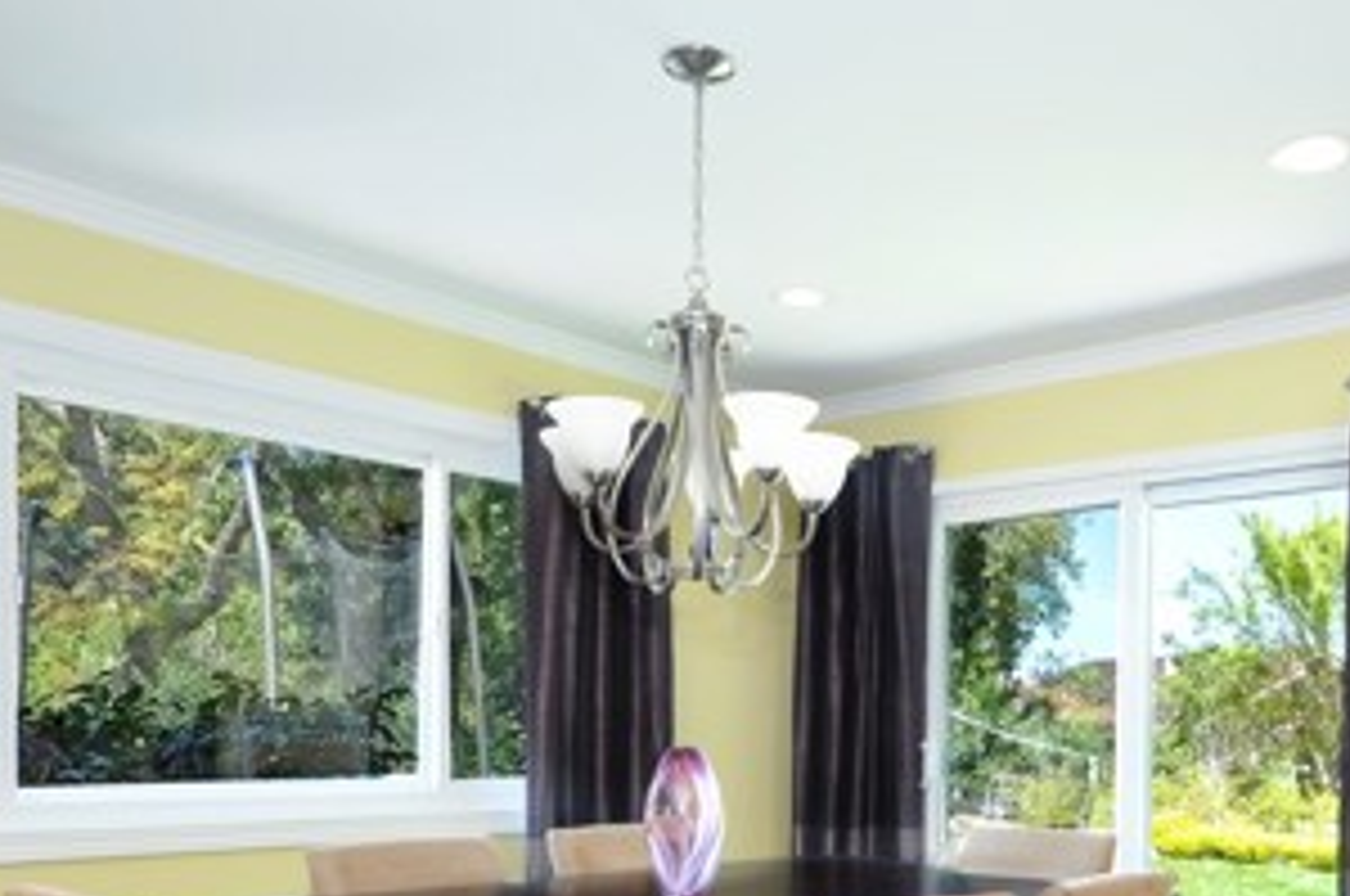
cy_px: 732
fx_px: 1198
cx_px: 828
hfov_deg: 58.2
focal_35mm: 32
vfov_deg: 39.2
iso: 250
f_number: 6.3
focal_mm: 10
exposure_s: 1/10
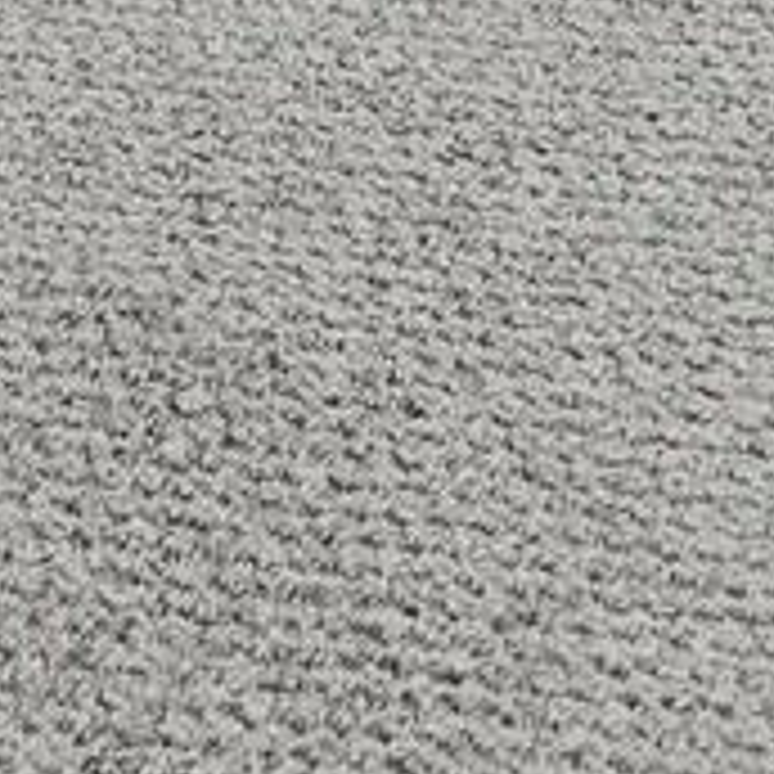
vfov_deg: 9.5
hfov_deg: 15.0
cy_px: -1881
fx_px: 2909
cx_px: 729
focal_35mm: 115
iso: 200
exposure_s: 1/1.67
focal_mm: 7
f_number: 11
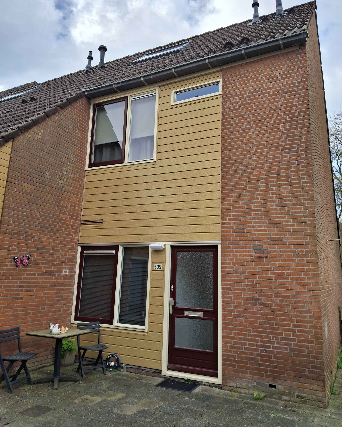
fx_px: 342
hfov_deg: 53.2
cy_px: 202
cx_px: 175
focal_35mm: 27
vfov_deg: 64.0
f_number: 1.8
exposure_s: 1/570
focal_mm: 4.69
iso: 25
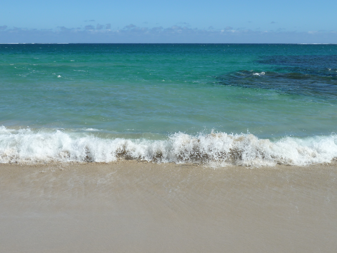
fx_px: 506
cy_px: 126
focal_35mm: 52
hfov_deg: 36.8
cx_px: 168
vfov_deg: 28.0
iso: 80
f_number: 5.6
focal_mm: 8.5
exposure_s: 1/500
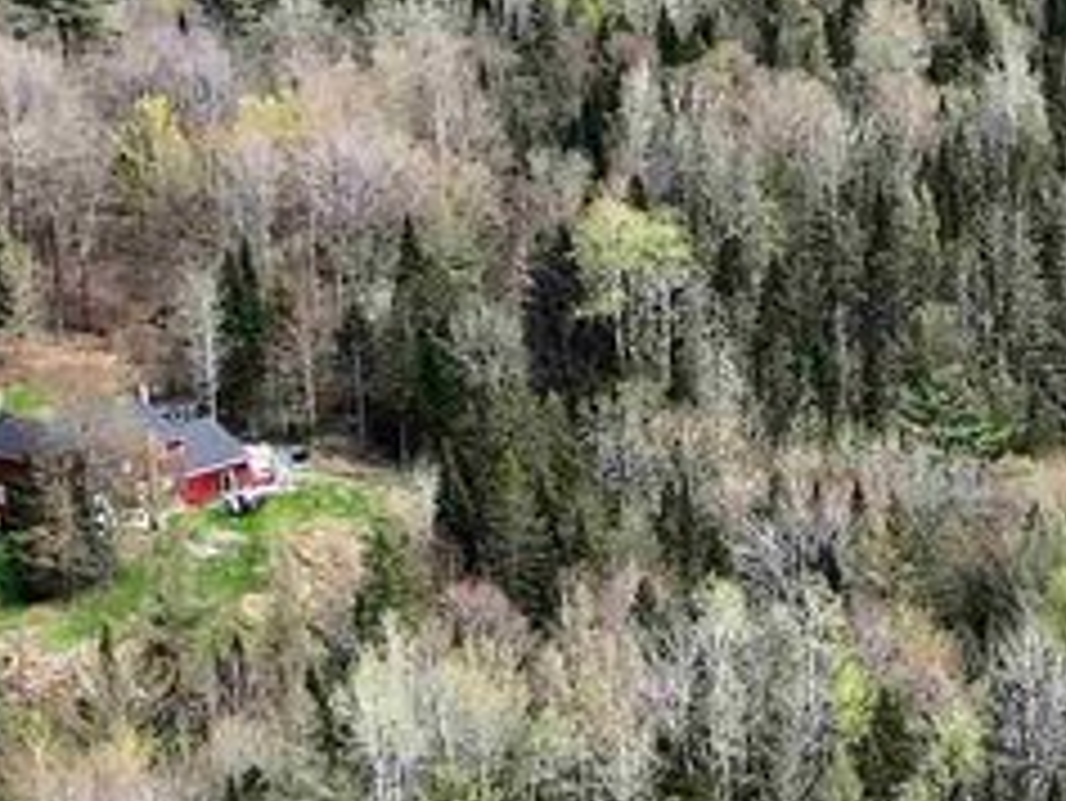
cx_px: 1466
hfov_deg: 11.8
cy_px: 936
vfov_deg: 9.1
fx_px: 4991
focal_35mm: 162
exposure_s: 1/1600
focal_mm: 12.29
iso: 190
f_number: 2.8
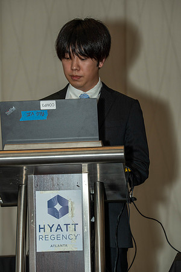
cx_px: 90
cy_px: 136
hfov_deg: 8.2
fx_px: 1267
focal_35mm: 168
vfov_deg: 12.2
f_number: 6.3
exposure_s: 1/80
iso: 500
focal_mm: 168
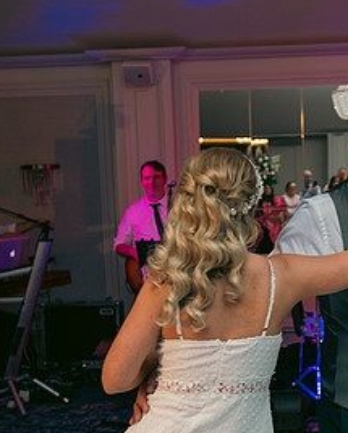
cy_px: 296
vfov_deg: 26.6
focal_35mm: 71
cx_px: 293
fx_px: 913
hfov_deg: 21.3
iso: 640
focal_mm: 35
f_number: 3.5
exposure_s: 1/160
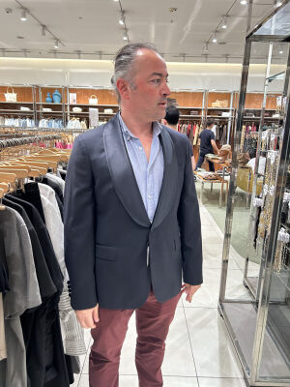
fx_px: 290
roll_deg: -1.7
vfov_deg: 67.3
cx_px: 145
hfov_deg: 53.1
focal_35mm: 26
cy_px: 194
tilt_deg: -13.0
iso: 125
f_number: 1.5
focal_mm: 5.7
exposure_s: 1/50
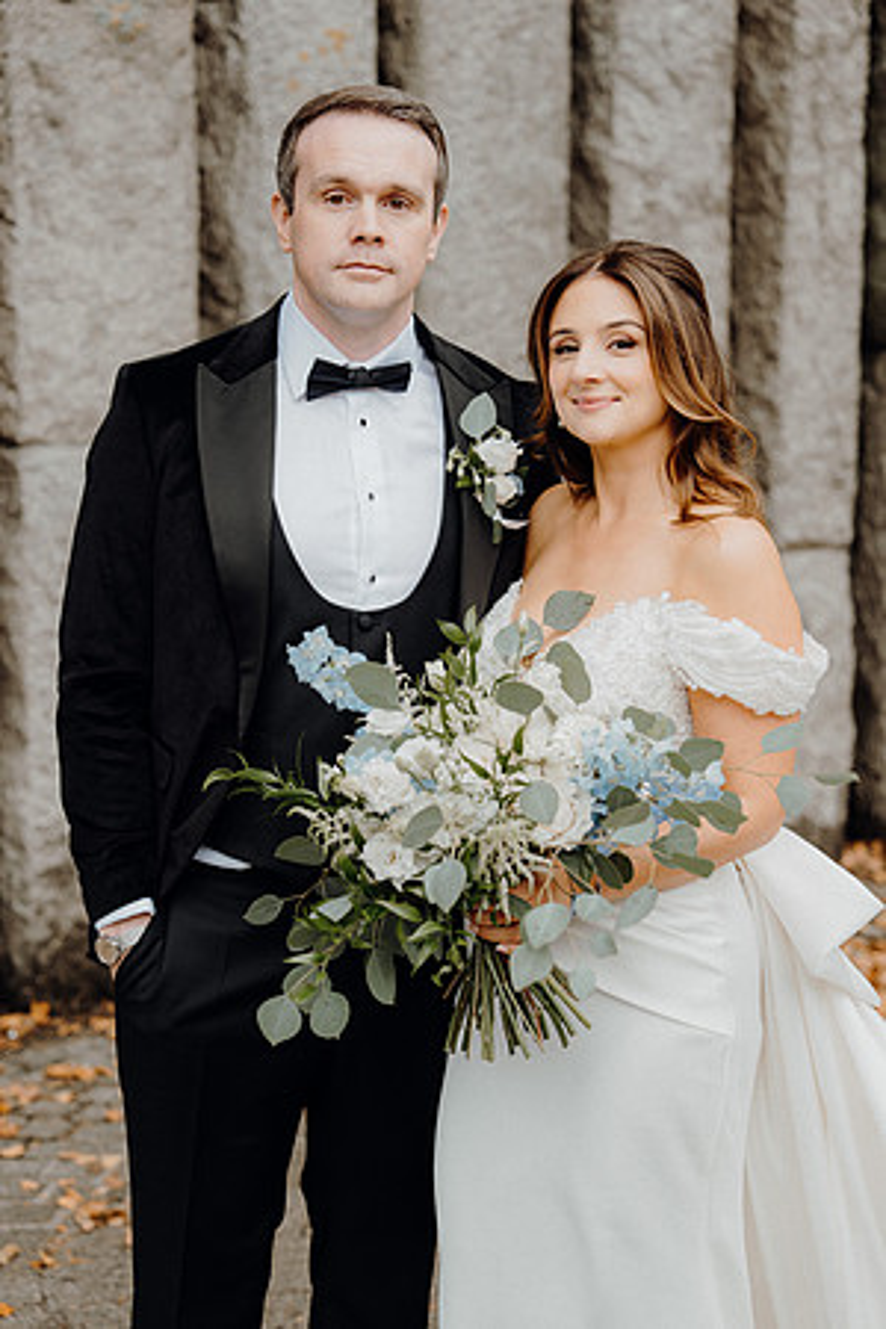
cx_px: 443
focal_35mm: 70
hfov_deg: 19.5
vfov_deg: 28.8
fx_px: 2584
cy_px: 664
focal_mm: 70
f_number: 3.5
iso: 125
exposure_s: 1/160
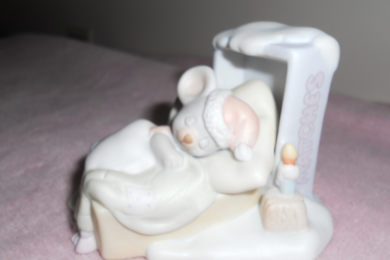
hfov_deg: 55.8
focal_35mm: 34
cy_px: 139
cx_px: 193
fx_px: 368
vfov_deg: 38.9
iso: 80
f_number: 8.8
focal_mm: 5.8
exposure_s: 1/25
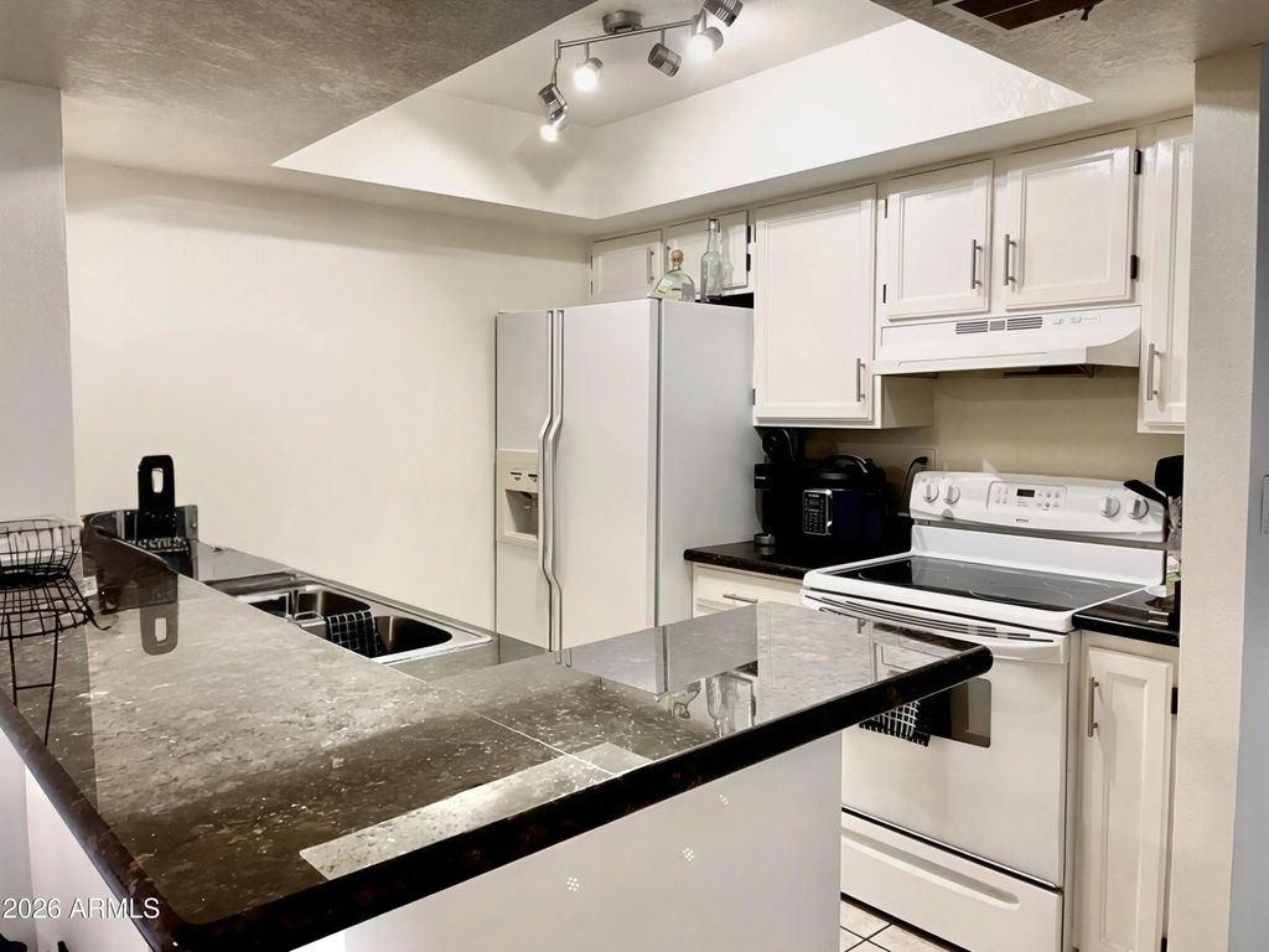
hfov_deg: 67.3
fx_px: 953
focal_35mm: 26
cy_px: 476
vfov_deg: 53.1
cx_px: 634
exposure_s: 1/59
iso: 160
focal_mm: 4.2
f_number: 1.6
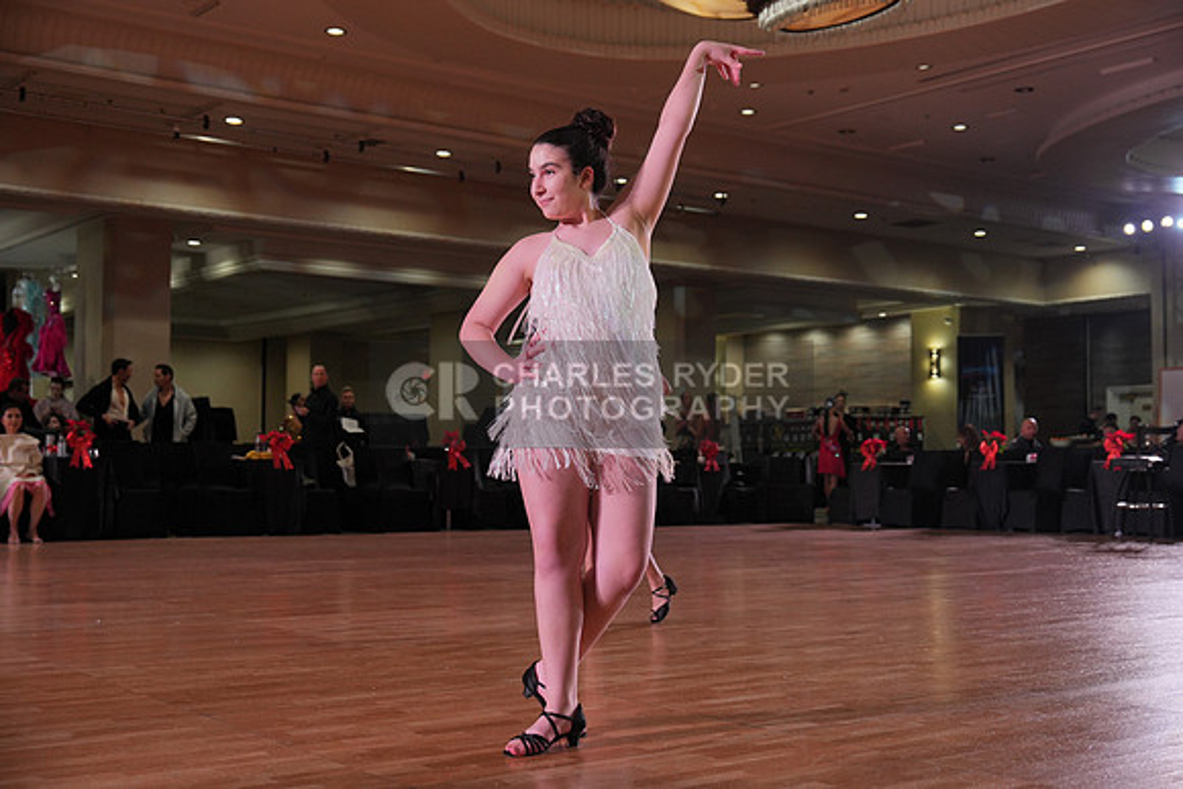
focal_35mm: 45
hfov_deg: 43.6
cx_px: 592
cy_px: 394
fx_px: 1479
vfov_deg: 29.9
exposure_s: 1/500
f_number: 4
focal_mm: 45
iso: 1000
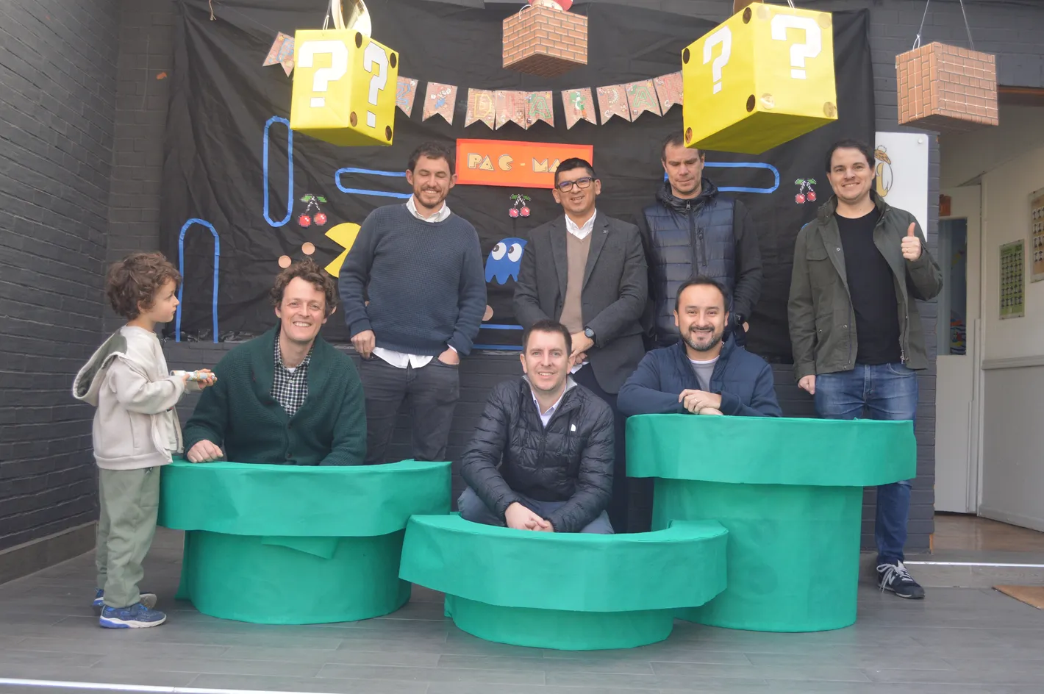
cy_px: 347
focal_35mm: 36
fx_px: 1043
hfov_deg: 53.2
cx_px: 522
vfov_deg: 36.8
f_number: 4.5
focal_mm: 24
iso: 400
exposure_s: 1/80
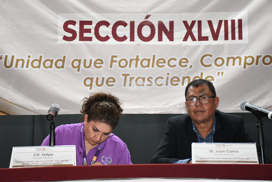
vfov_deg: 18.2
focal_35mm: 75
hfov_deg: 27.0
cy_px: 91
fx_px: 567
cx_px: 136
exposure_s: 1/100
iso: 4000
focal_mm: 50
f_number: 5.6
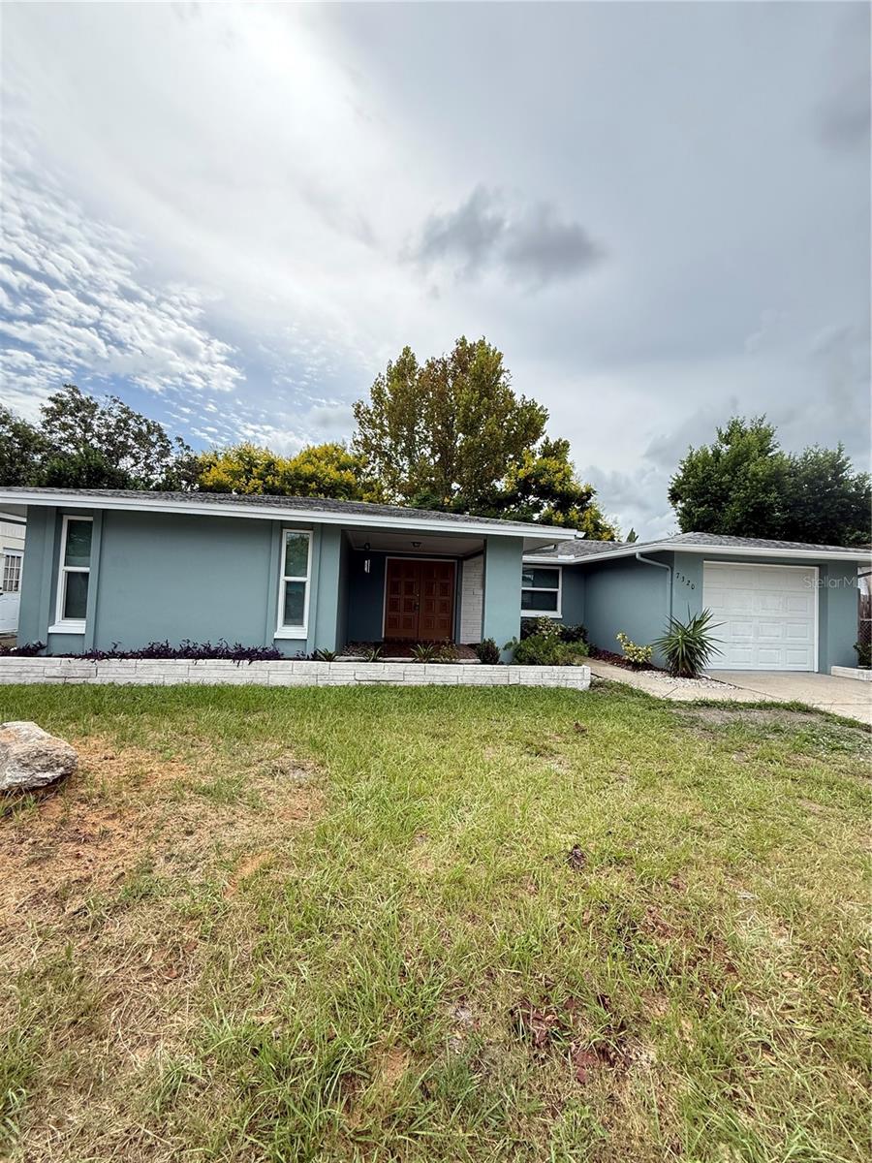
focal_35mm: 14
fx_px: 470
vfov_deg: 102.1
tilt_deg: +3.9
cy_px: 582
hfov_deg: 85.7
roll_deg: -2.0
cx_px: 436
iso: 64
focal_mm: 2.22
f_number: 2.2
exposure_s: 1/664
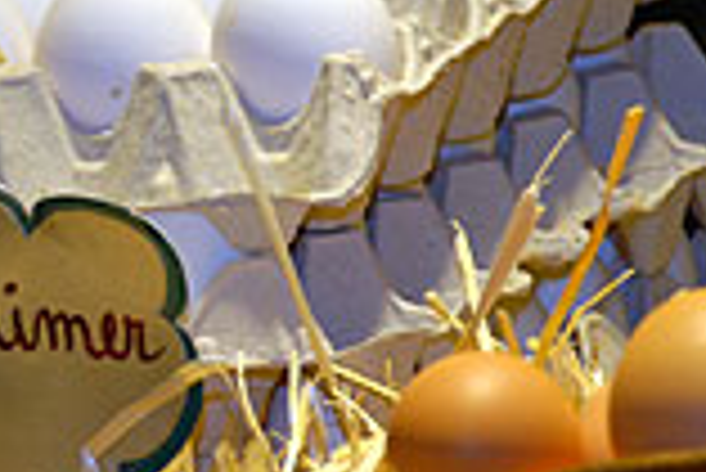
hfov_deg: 3.5
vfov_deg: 2.4
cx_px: -9
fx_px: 11413
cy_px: 56
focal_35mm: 581
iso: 100
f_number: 5.6
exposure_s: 1/60
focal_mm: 135
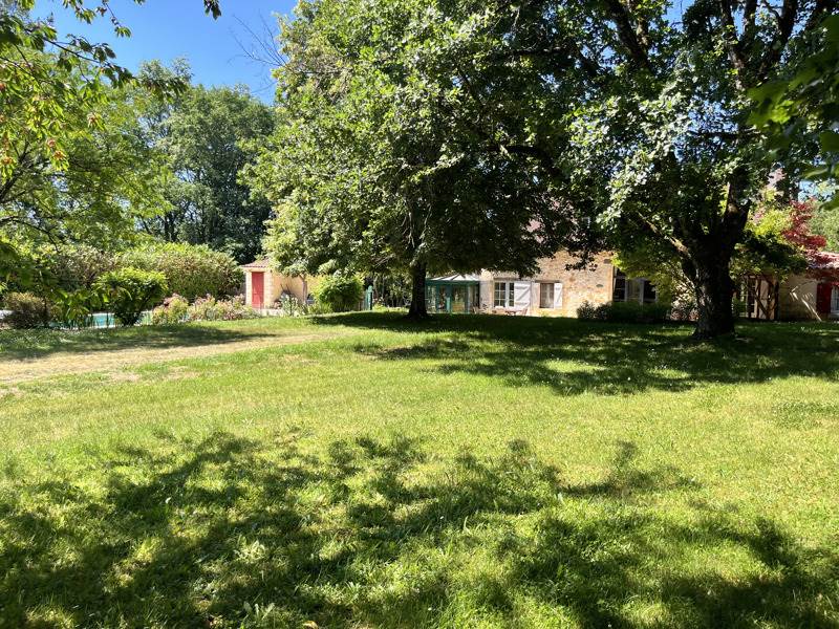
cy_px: 314
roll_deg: -0.6
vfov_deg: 53.1
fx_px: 630
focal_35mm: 26
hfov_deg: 67.3
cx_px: 420
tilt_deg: -3.0
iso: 50
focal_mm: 5.1
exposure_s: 1/1117
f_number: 1.6
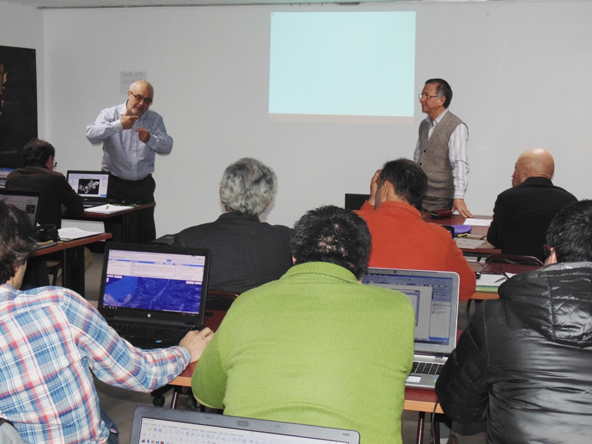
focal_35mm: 53
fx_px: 906
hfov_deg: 36.2
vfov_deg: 27.5
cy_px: 222
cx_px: 296
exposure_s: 1/60
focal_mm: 9.5
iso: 320
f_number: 3.9
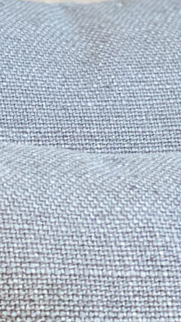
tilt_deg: -23.6
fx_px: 2134
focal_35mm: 250
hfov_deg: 4.7
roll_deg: -2.7
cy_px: 470
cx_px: -274
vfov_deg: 8.5
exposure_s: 1/122
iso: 125
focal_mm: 6
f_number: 2
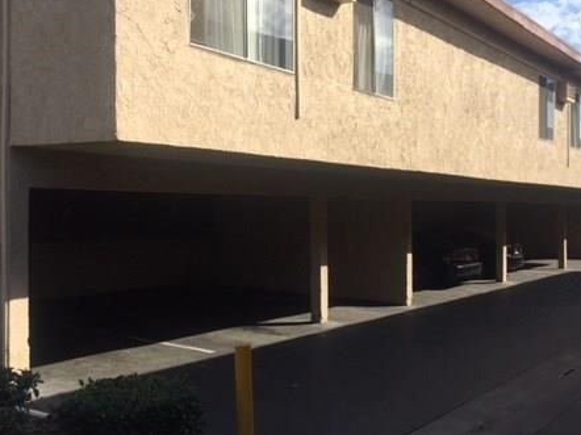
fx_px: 705
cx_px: 306
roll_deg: -0.7
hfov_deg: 44.8
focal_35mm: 42
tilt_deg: -0.1
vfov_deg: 34.3
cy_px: 222
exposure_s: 1/1980
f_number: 2.2
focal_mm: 4.15
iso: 32
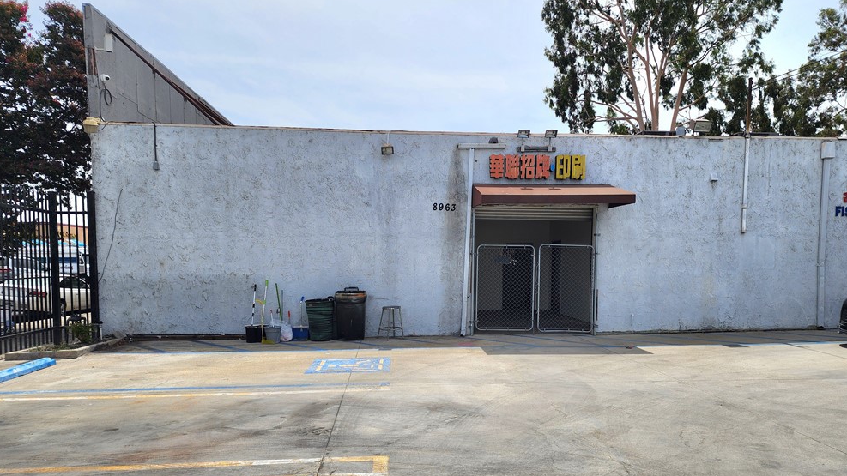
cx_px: 431
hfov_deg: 71.9
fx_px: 584
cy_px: 294
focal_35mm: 26
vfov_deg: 44.1
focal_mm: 6.4
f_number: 1.8
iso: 12
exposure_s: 1/2000
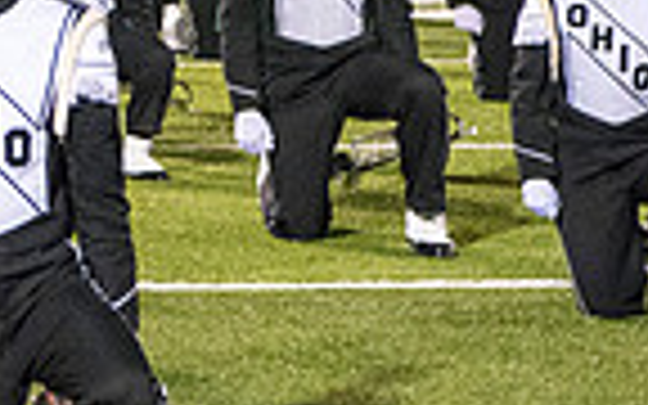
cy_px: -70
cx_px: -544
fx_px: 5086
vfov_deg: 4.5
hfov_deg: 7.1
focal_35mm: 288
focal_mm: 70
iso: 5000
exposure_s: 1/320
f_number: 5.6
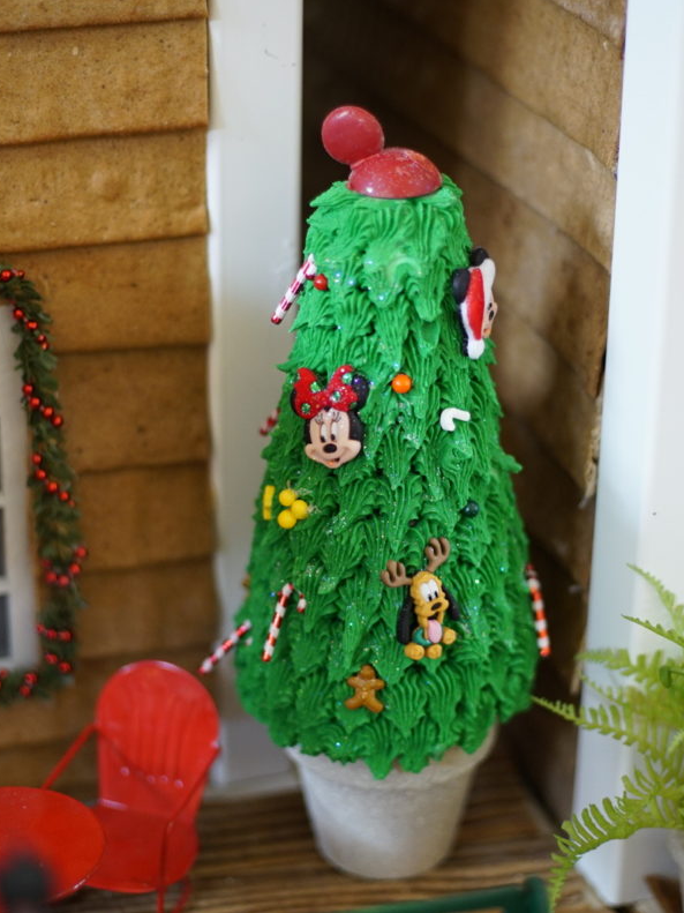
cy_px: 459
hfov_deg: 20.2
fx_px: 1924
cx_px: 379
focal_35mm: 73
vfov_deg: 26.7
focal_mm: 50
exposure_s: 1/160
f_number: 2
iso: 2000
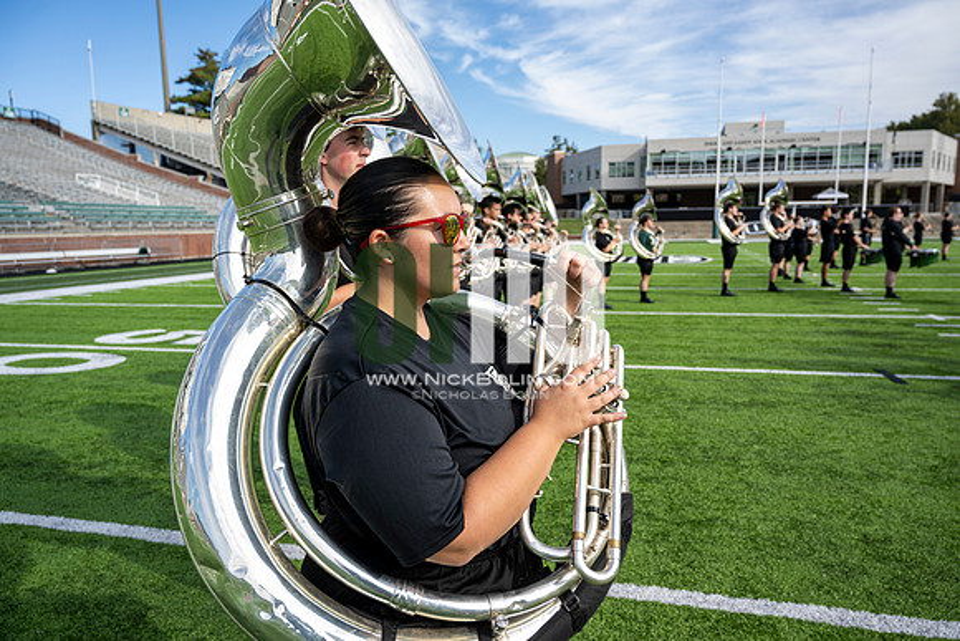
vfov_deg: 48.8
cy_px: 320
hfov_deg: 68.4
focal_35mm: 26
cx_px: 480
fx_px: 707
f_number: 4.5
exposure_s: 1/250
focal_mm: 26.5
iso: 80
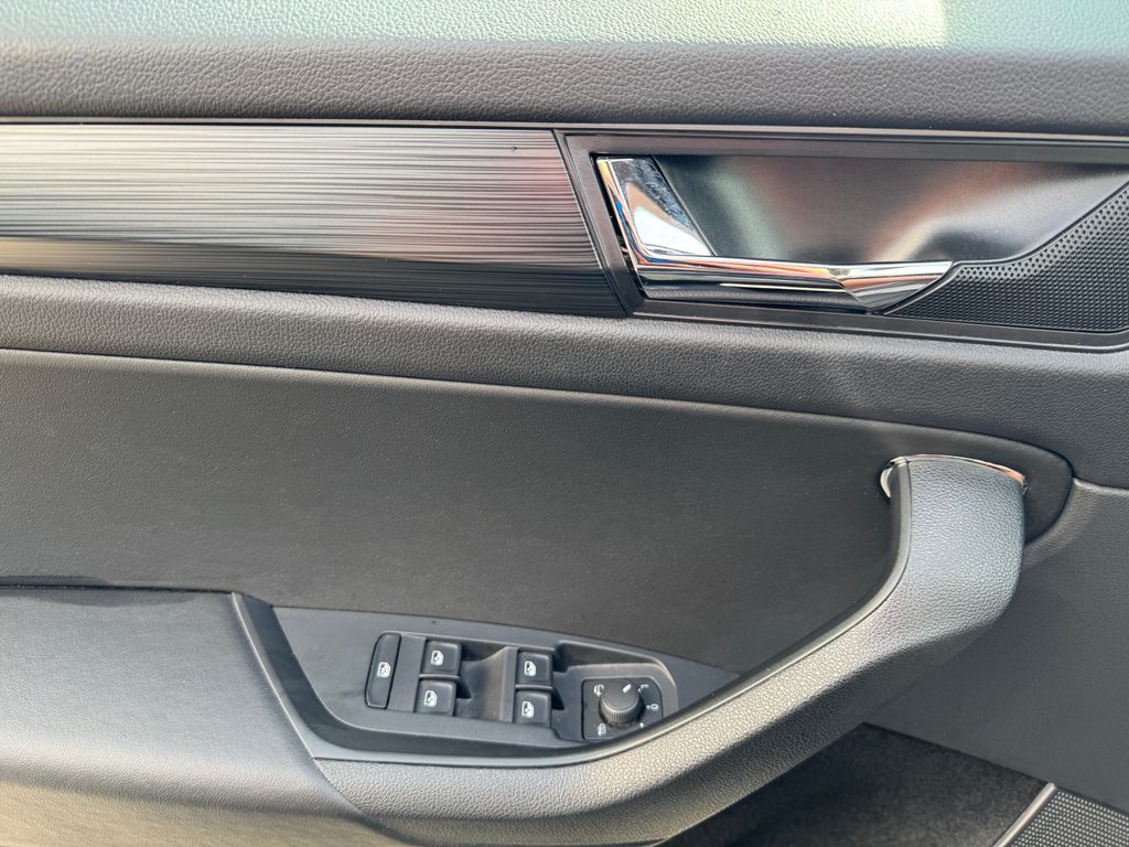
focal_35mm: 24
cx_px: 564
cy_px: 424
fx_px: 783
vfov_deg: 56.8
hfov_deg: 71.6
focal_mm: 6.76
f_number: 1.78
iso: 80
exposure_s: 1/131
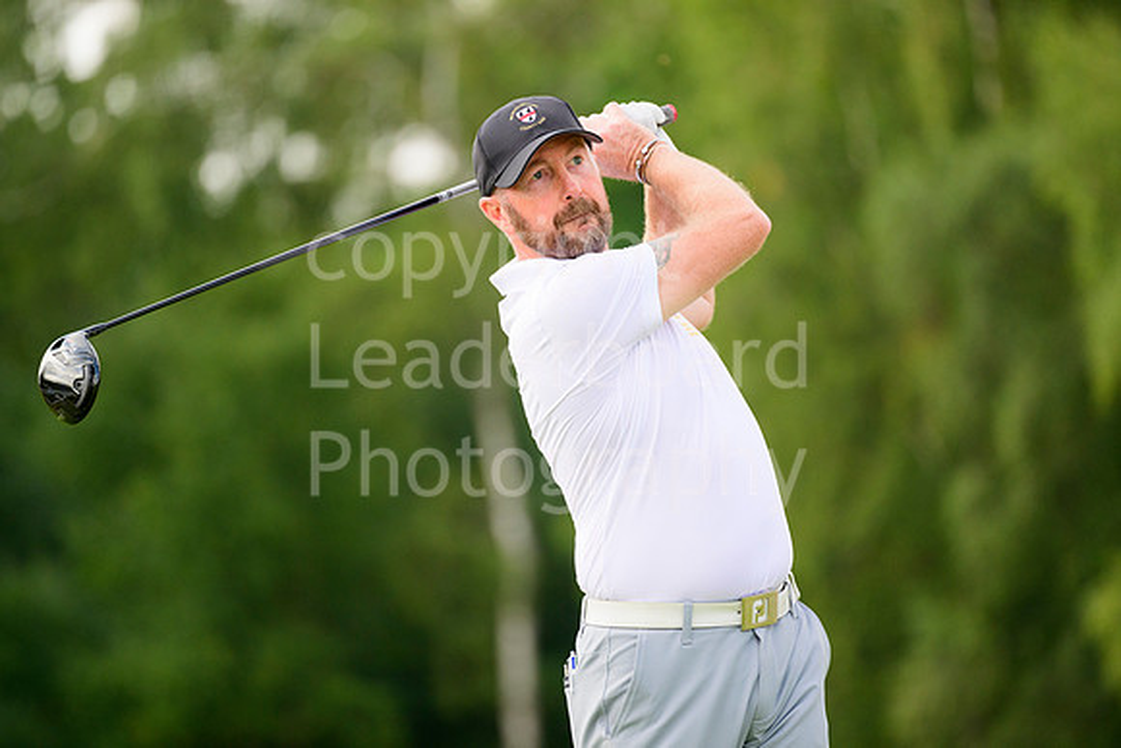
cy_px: 374
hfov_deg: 5.2
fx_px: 12458
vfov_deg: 3.4
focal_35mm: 400
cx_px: 560
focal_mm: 400
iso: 800
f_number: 5.6
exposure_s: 1/1250
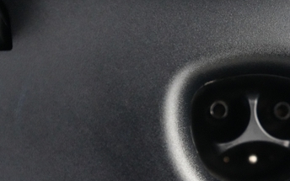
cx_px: 253
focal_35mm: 53
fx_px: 419
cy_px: 134
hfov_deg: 36.2
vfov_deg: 24.2
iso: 12800
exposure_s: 1/160
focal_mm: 28
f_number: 2.8
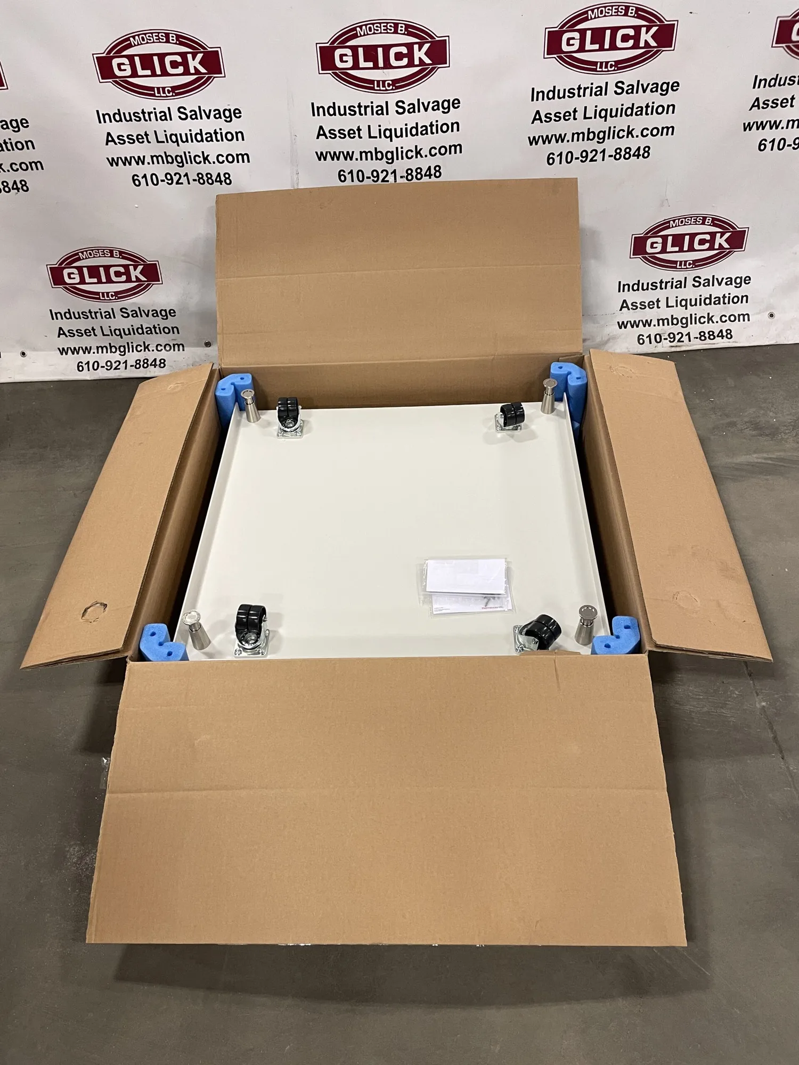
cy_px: 532
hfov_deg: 53.1
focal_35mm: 26
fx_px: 800
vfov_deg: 67.3
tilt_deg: -45.1
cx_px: 400
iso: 125
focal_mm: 4.2
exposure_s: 1/60
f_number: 1.6
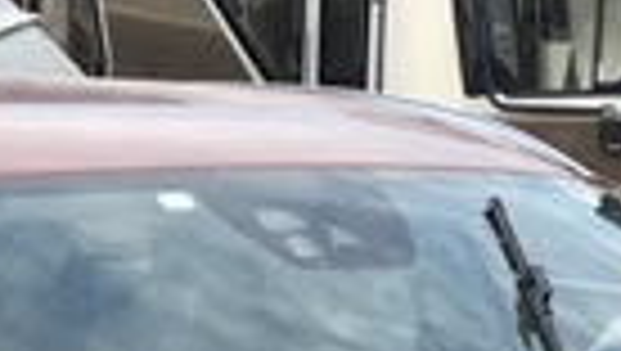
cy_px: 994
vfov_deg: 7.7
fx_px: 2324
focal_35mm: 141
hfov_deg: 15.2
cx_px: 374
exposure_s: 1/406
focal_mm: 3.99
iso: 20
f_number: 1.8
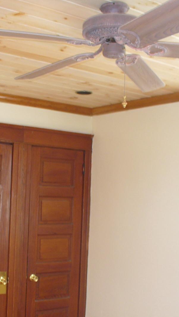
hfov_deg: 22.1
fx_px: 455
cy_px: 159
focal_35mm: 54
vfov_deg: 38.5
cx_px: 57
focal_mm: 6.1
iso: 100
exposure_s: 1/13
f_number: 2.8
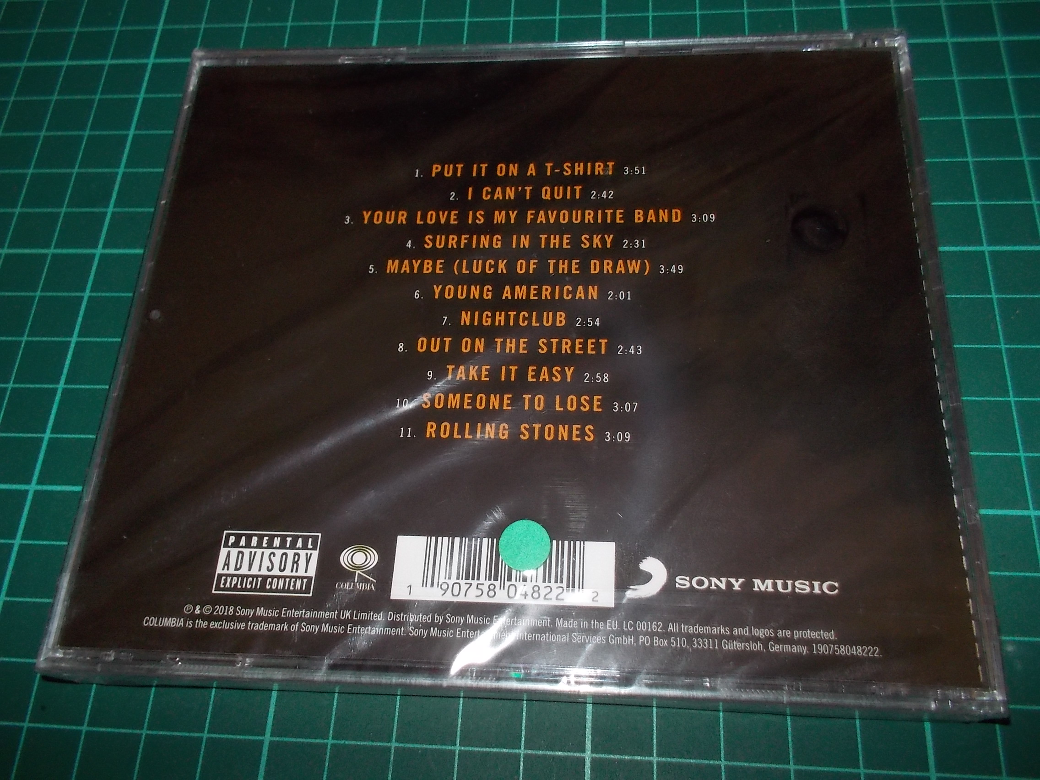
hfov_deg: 61.7
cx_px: 520
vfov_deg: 48.2
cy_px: 390
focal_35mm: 29
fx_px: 871
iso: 200
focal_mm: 4.1
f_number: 3.3
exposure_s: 1/30
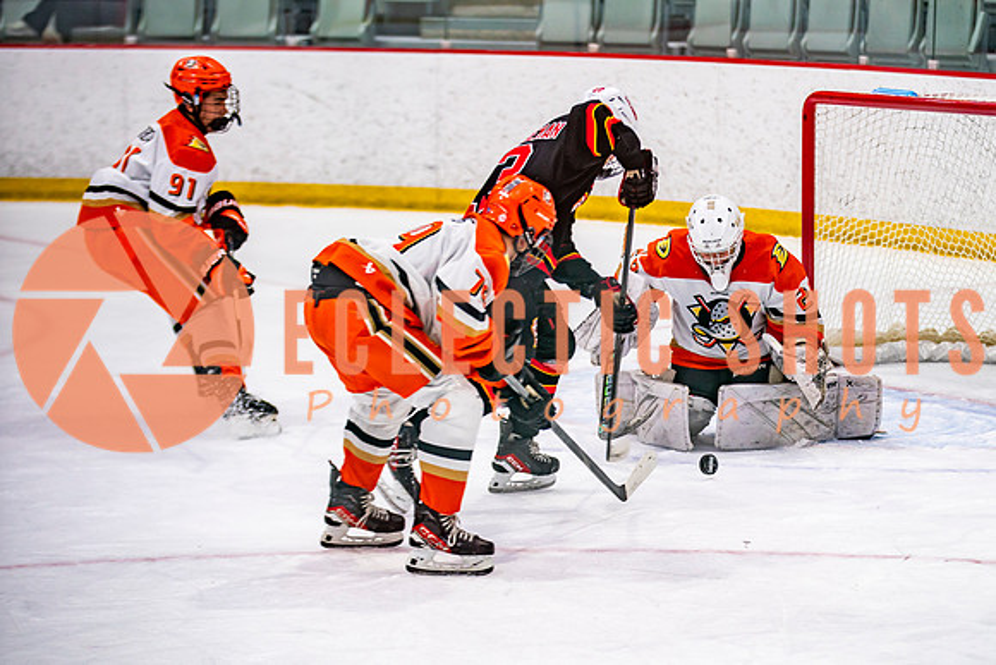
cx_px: 642
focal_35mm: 159
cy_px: 332
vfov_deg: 8.7
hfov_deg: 12.9
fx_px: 4388
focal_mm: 123
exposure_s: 1/640
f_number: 2.8
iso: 640
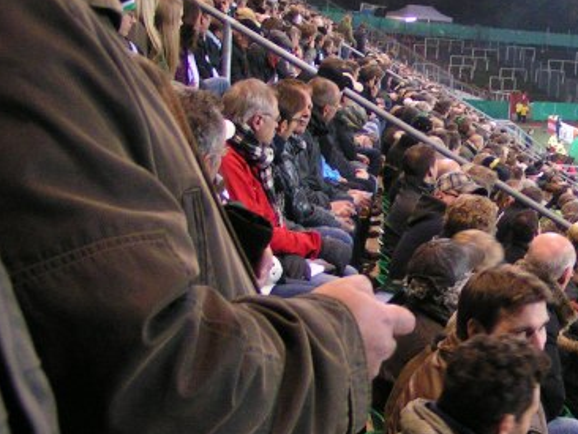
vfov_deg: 17.8
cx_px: 576
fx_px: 1387
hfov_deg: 22.6
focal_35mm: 83
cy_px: 256
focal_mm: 5.8
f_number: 2.8
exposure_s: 1/25
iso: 200
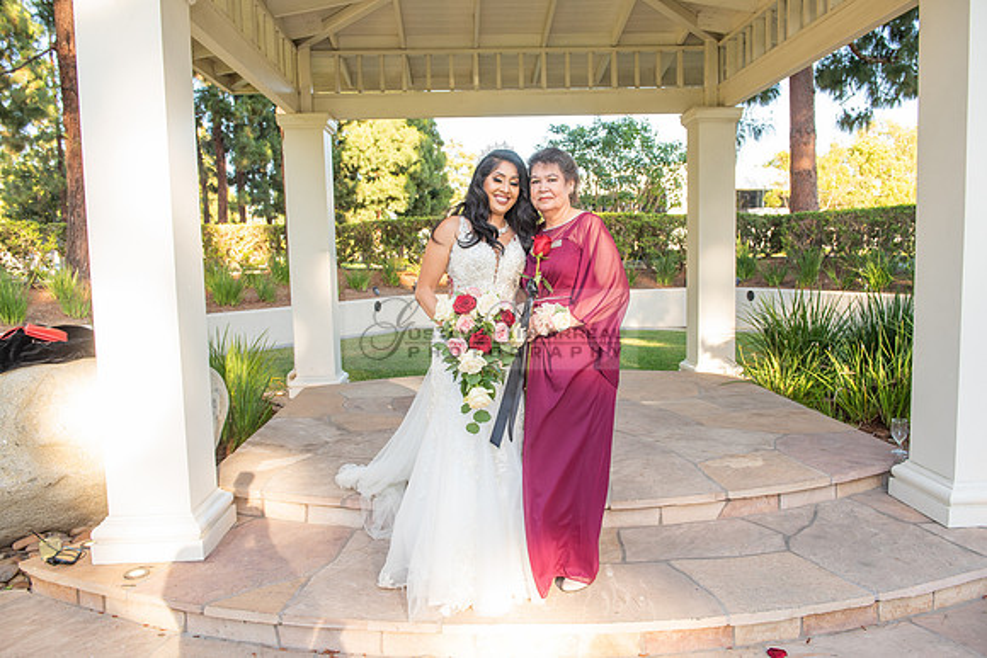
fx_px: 768
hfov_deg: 65.5
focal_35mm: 28
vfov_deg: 46.4
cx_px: 494
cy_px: 329
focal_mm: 28
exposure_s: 1/200
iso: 400
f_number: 5.6
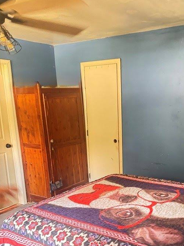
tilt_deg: -14.6
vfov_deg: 49.3
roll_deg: +1.1
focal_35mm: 37
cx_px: 126
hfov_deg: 38.1
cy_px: 164
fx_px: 262
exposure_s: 1/30
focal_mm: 6.76
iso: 1250
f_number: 1.78
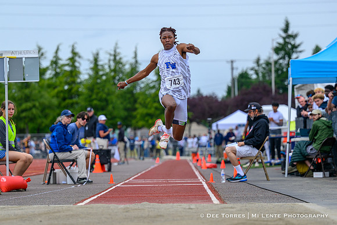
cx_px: 162
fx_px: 1519
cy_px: 120
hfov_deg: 12.7
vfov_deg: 8.5
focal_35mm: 162
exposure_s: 1/2500
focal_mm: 115
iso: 250
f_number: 2.8
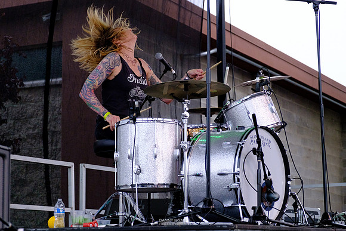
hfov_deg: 21.7
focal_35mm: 94
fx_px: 904
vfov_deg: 14.5
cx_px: 167
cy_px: 130
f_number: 4
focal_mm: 55
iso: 1600
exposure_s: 1/1000
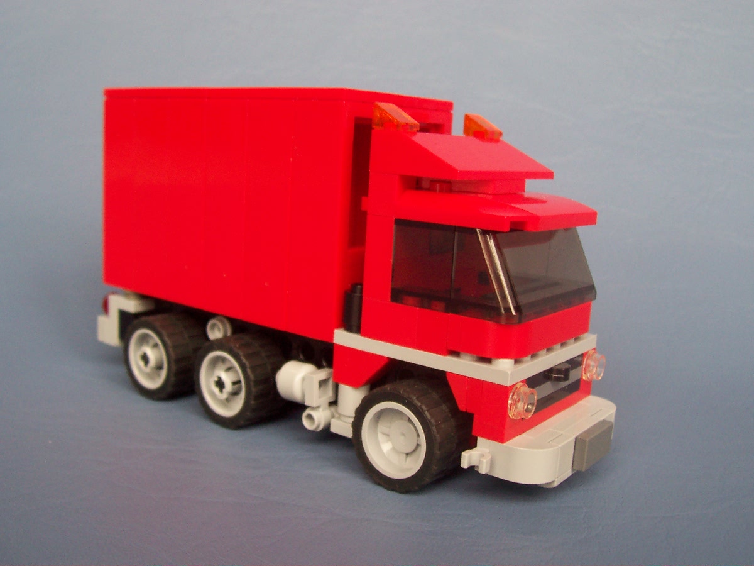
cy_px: 283
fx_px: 806
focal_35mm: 37
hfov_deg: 50.1
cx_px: 377
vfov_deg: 38.7
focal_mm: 5.6
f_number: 2.8
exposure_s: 1/30
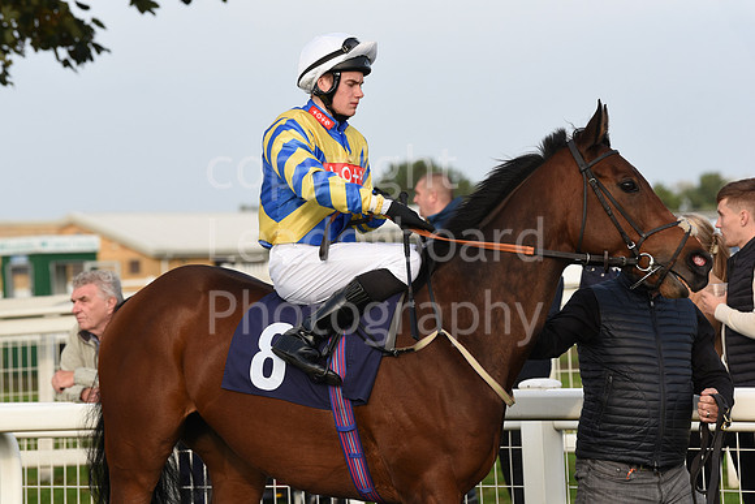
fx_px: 3356
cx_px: 378
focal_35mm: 160
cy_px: 252
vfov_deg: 8.6
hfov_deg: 12.8
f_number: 5.6
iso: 640
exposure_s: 1/1600
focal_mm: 160
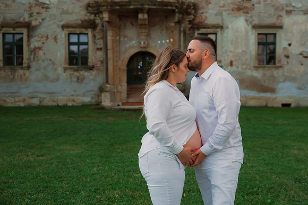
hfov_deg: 35.6
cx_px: 178
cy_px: 87
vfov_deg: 24.2
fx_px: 479
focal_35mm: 56
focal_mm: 48
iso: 500
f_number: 3.2
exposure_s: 1/250
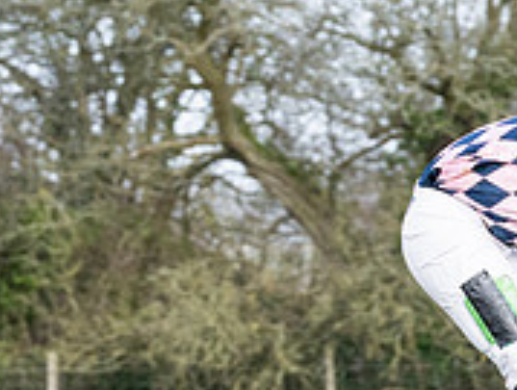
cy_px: 624
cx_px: 458
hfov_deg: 3.1
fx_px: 9458
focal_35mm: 632
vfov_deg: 2.4
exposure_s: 1/800
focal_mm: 91
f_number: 5
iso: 400
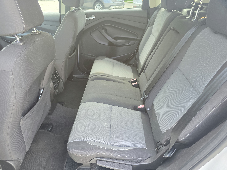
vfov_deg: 58.9
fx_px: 151
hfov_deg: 73.9
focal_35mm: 23
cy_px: 85
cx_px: 114
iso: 200
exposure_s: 1/180
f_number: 1.7
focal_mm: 6.3
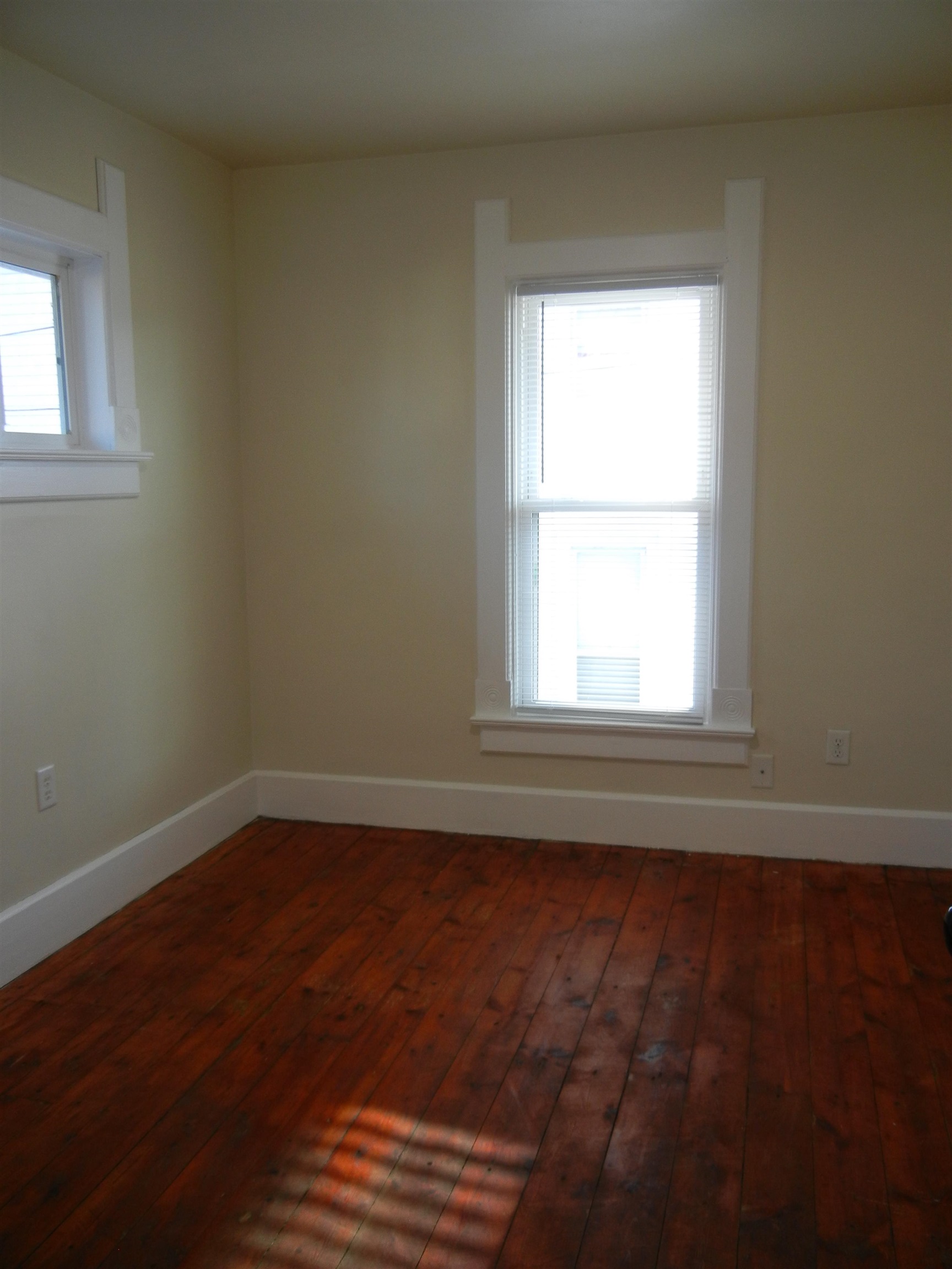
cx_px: 476
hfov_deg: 46.8
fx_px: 1100
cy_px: 634
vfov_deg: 60.0
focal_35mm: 30
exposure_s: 1/31.5
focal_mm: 5.4
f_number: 3.5
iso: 160
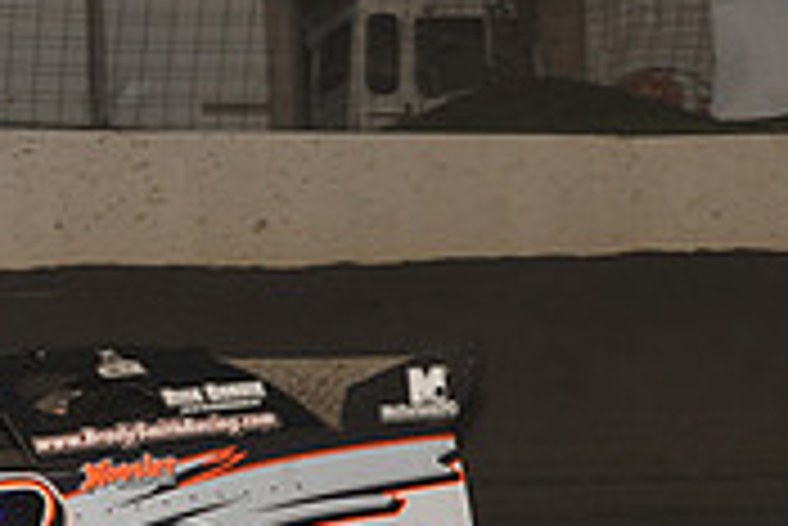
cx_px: 995
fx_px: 5805
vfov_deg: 5.2
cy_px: 557
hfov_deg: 7.7
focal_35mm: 265
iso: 800
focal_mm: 80
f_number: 6.3
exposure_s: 1/320
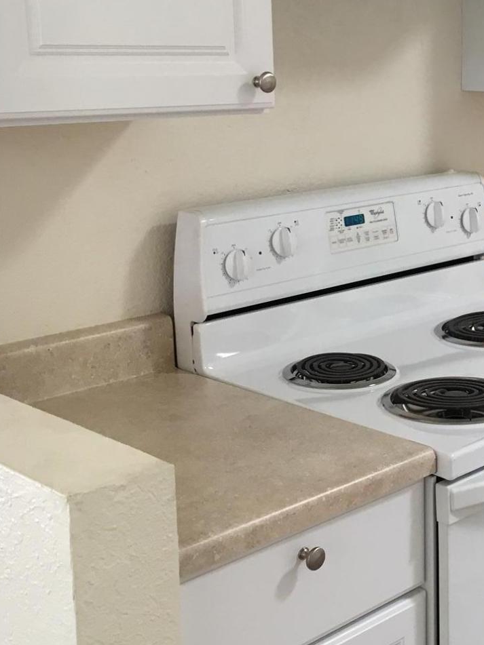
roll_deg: -1.0
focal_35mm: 61
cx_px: 481
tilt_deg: -12.3
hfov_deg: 23.1
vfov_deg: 31.7
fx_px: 1137
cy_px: 293
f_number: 2.2
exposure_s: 1/30
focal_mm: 4.15
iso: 64
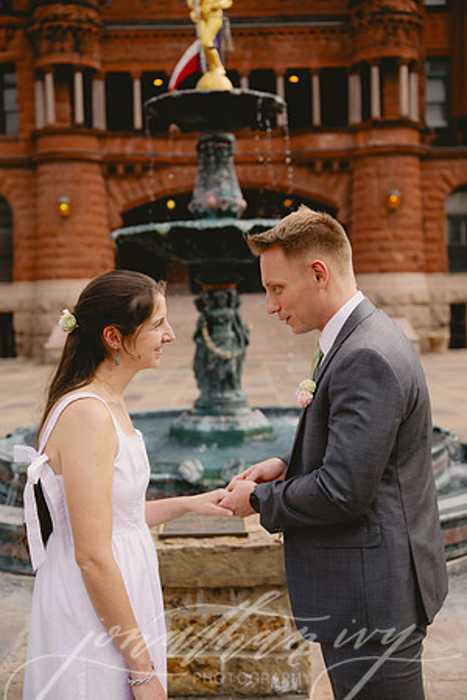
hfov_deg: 31.2
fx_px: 837
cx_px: 234
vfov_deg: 45.4
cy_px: 350
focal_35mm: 43
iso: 500
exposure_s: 1/4000
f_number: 3.2
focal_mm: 43
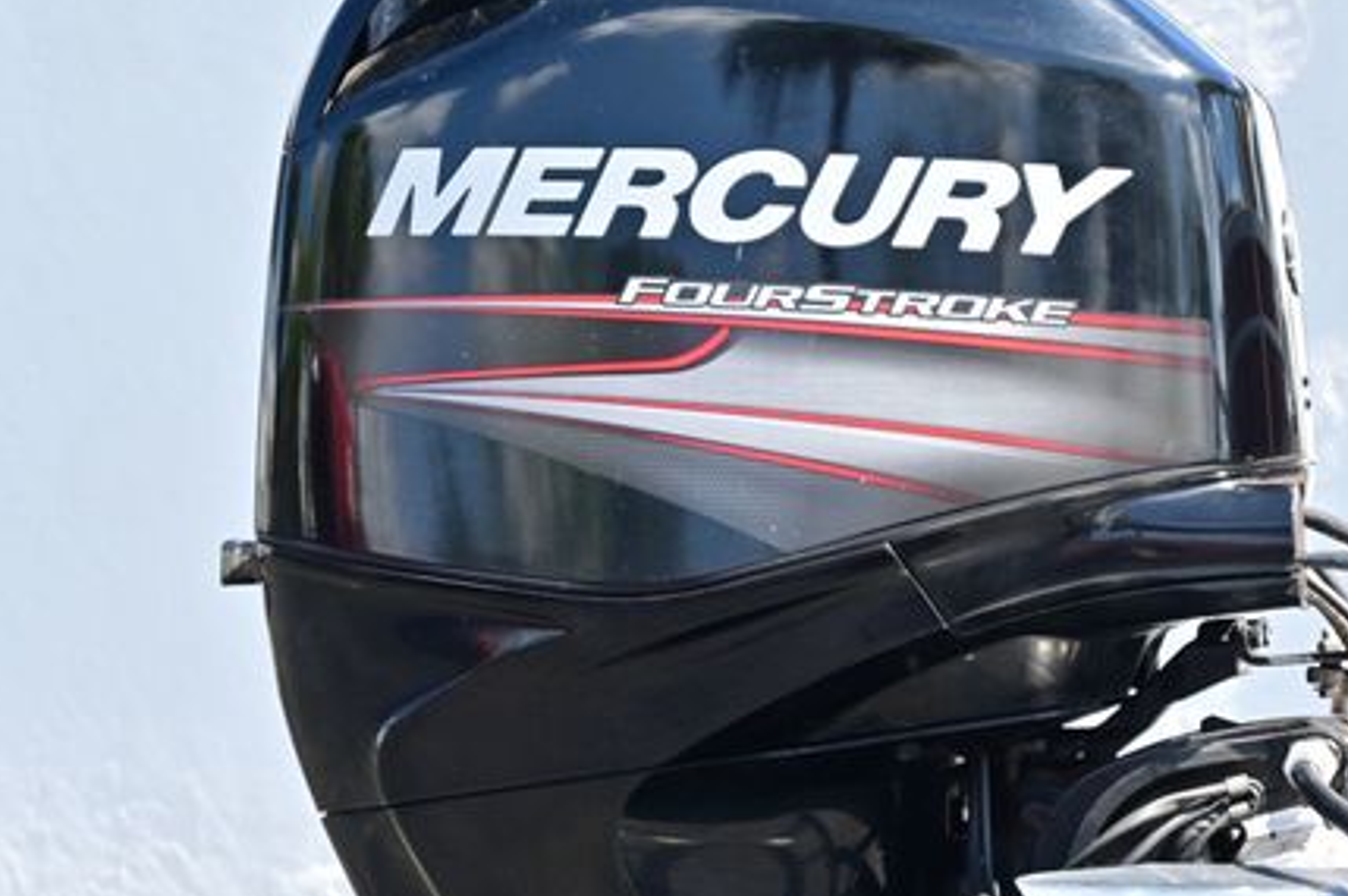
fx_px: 4189
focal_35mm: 112
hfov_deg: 18.2
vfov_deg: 12.2
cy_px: 431
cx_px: 930
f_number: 6.3
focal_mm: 50
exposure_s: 1/160
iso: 100
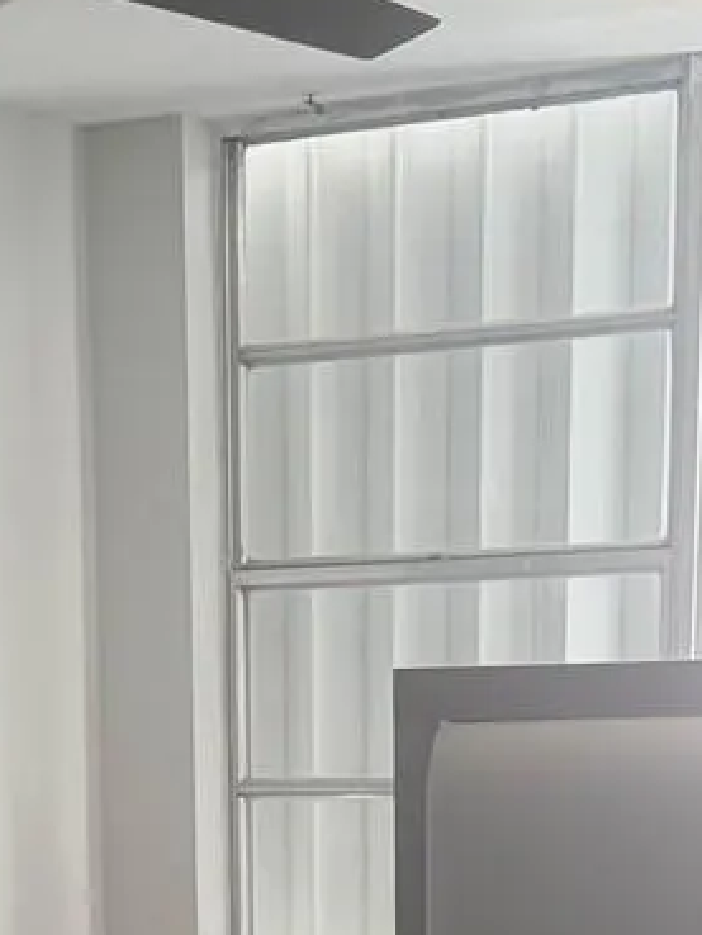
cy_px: 1269
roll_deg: +1.6
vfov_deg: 17.5
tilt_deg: -12.3
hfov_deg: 14.2
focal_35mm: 104
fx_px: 2810
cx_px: 129
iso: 200
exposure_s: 1/60
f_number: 1.78
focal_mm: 6.76
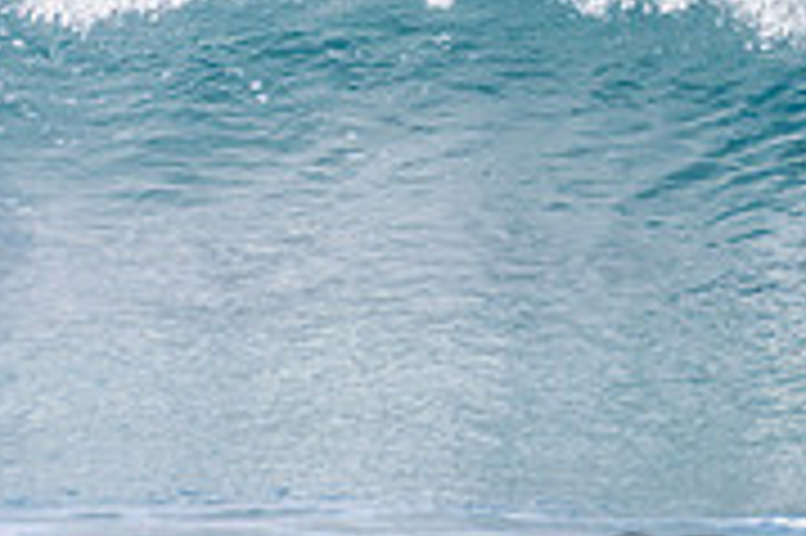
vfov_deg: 0.6
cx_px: 941
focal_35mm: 2431
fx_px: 54376
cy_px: -173
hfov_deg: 0.8
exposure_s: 1/2000
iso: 400
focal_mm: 500
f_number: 5.6
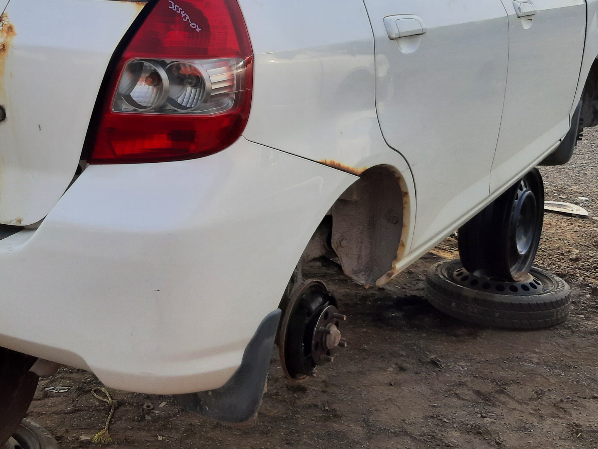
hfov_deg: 36.8
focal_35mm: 51
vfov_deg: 28.2
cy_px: 121
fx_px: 881
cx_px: 170
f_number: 1.7
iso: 40
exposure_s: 1/1724
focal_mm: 3.92
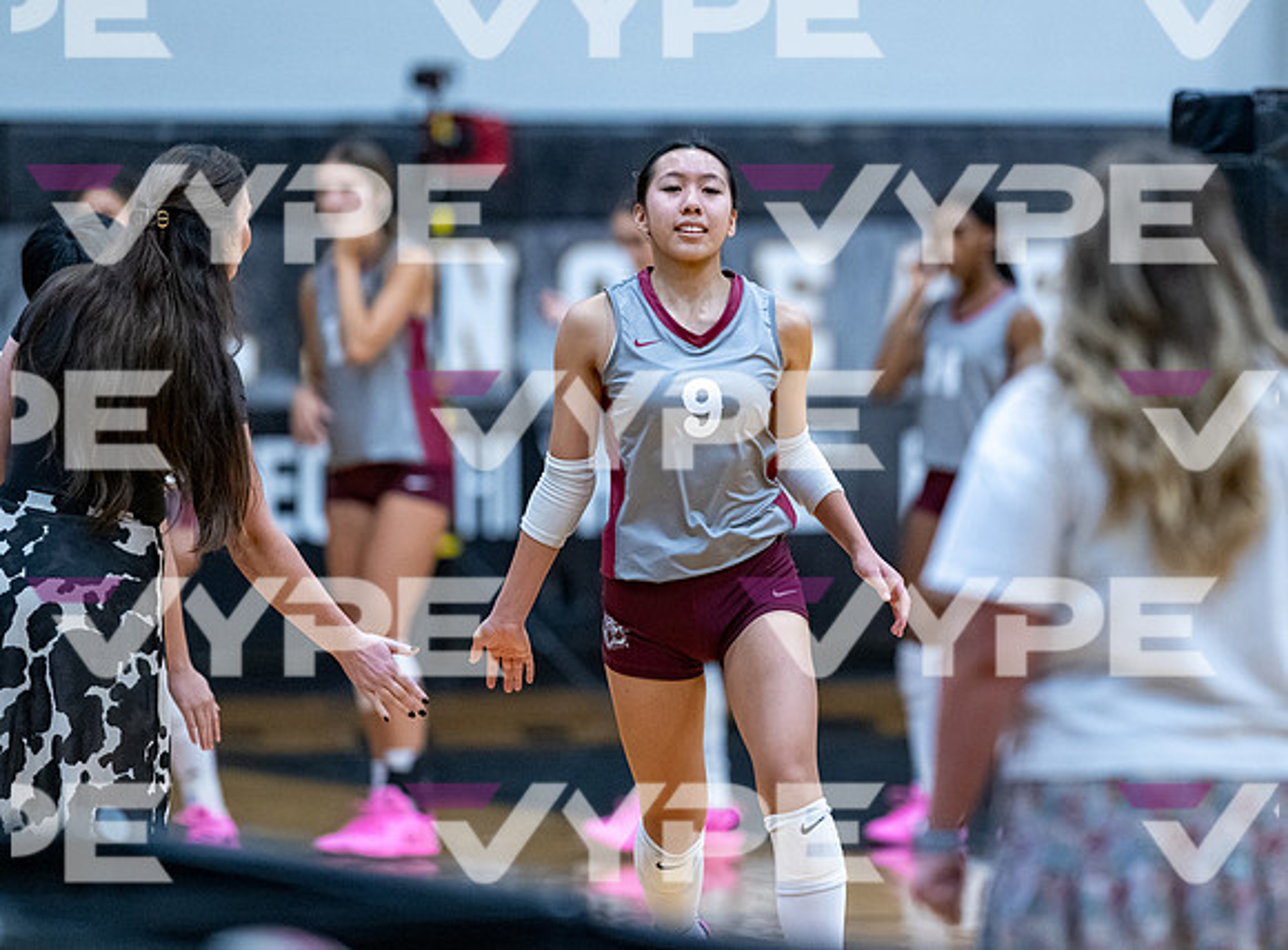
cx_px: 836
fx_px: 9471
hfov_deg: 7.8
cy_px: 400
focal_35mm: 256
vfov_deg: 5.7
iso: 3200
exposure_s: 1/1600
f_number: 2
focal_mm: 200
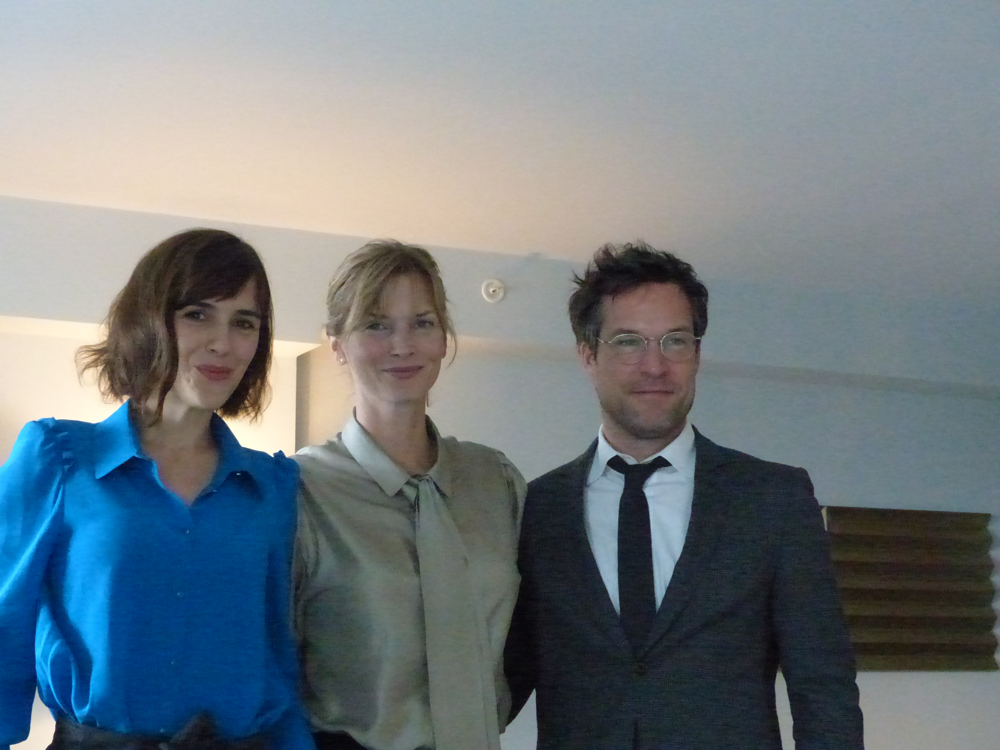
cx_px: 500
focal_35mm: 63
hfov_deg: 30.7
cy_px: 375
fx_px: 1820
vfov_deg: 23.3
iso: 3200
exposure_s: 1/160
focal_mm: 11.4
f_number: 3.5
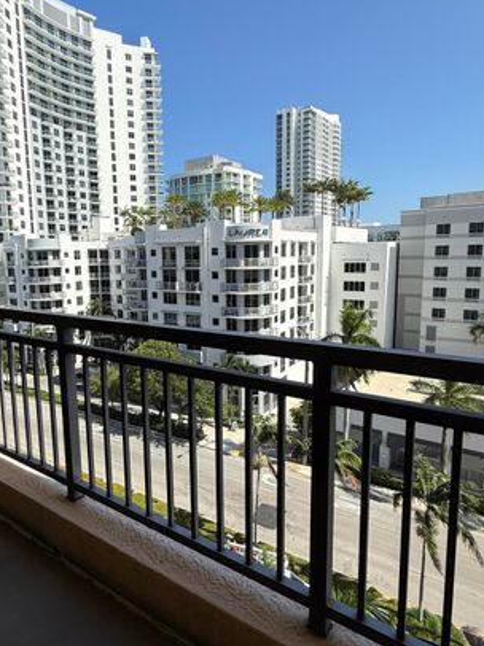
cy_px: 313
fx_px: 429
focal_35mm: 23
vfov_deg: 73.9
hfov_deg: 58.3
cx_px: 189
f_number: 2.2
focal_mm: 2.22
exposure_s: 1/2506
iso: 50
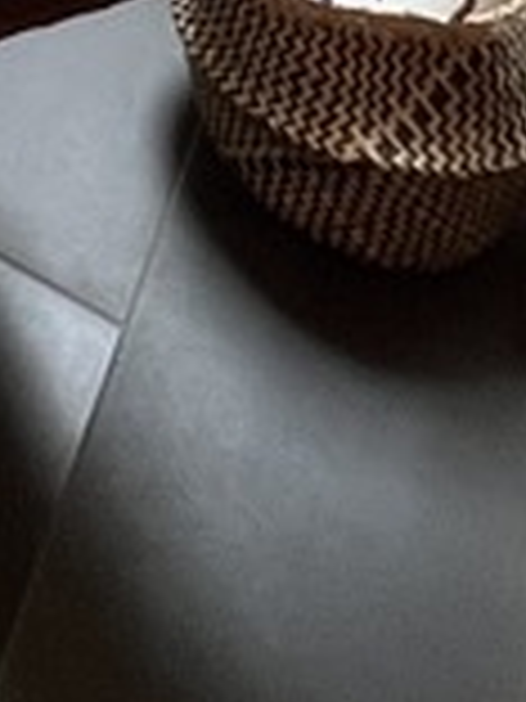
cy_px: -860
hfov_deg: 16.6
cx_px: -398
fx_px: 1520
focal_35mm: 75
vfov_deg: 16.3
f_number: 1.8
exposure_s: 1/50
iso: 250
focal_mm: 1.57
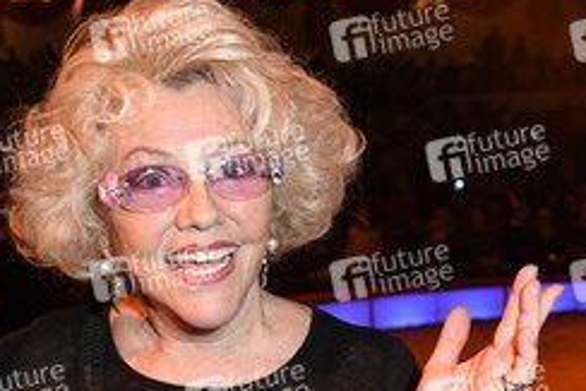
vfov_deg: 22.6
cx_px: 184
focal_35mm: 59
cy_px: 333
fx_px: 961
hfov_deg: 33.5
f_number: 6.3
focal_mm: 32
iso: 1600
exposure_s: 1/125
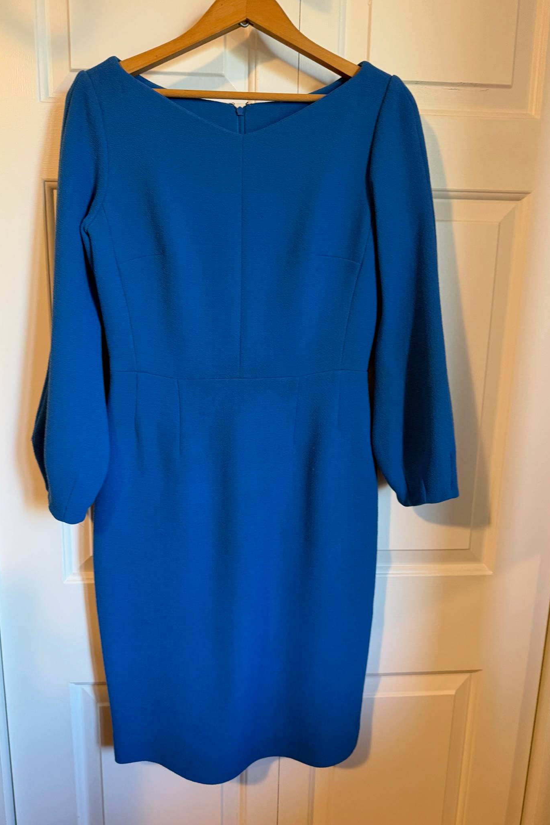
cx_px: 257
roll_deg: -1.5
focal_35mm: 25
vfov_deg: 71.5
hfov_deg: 51.2
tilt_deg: -10.3
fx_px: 573
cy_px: 413
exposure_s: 1/60
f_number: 1.78
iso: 320
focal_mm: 6.76
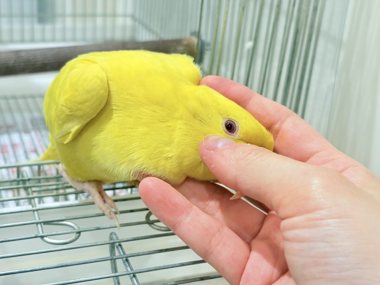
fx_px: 571
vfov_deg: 28.0
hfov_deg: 36.8
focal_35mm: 52
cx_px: 190
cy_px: 142
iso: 32
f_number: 1.6
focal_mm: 5.96
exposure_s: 1/100
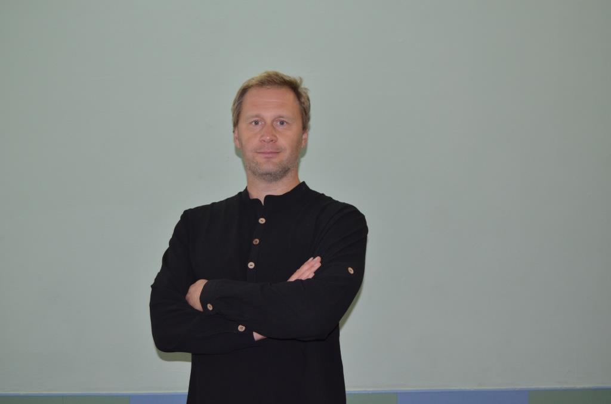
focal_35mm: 42
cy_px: 202
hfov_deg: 46.5
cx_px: 306
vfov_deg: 31.7
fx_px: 711
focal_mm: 28
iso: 800
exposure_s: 1/200
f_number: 4
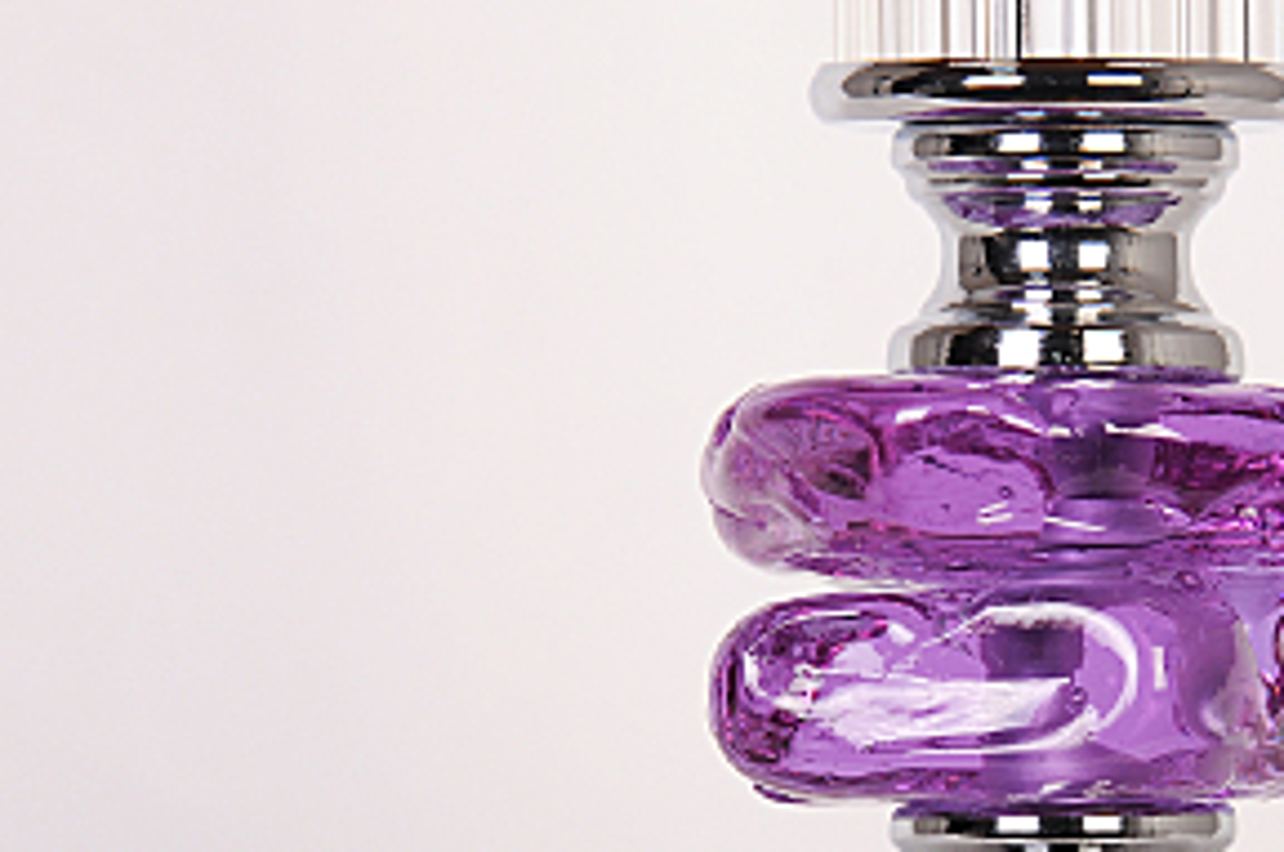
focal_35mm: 593
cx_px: 1066
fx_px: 21115
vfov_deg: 2.3
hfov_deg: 3.5
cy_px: 785
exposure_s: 1/160
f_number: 8
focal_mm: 190
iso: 160
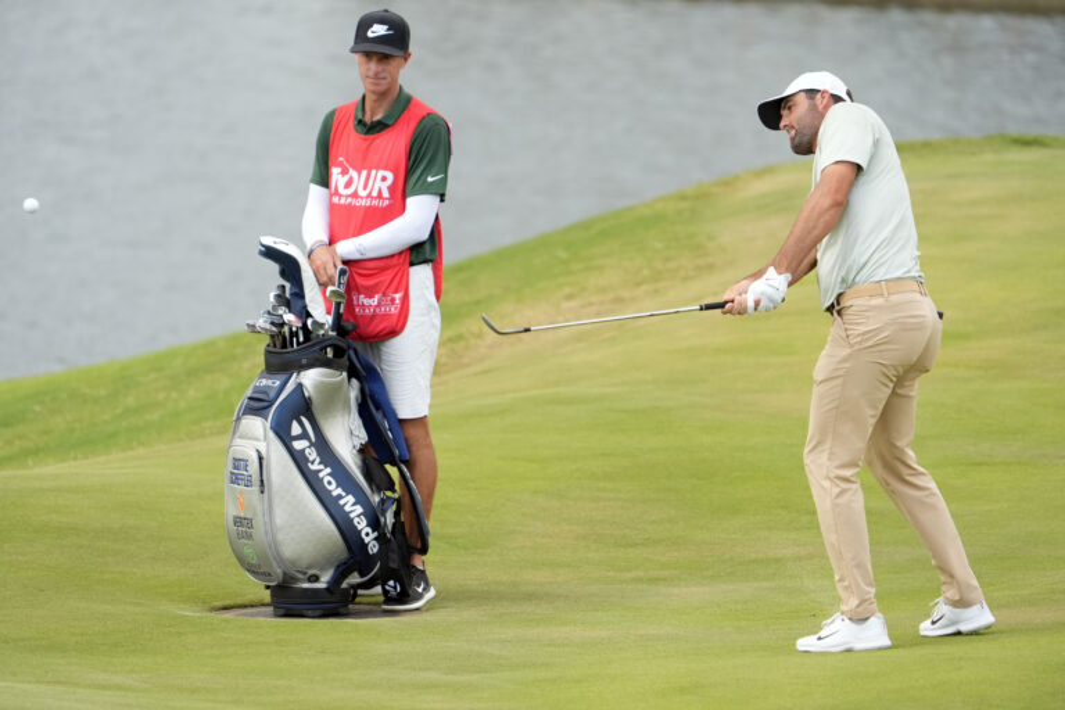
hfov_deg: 5.0
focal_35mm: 415
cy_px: 355
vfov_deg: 3.3
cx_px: 532
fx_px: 12276
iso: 1600
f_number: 6.3
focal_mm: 415
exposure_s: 1/1250
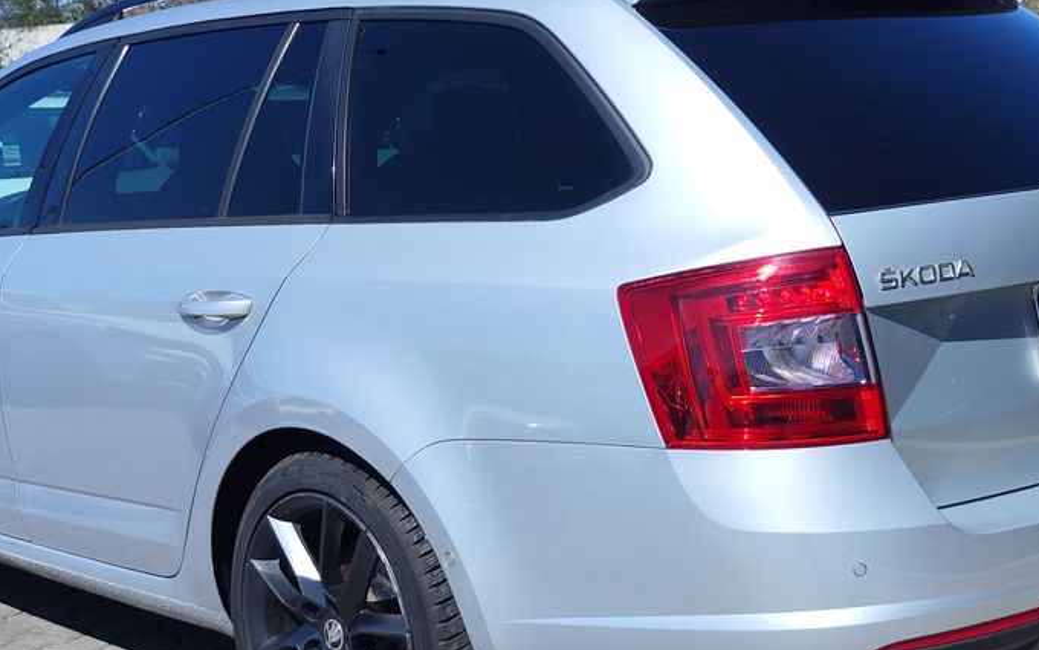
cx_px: 549
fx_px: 1218
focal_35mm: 43
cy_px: 390
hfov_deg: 46.2
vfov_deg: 29.8
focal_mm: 7.01
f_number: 1.69
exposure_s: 1/997
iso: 50
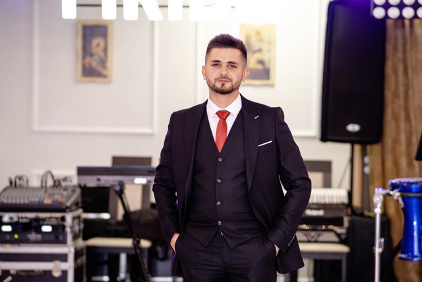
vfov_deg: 10.7
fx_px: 1501
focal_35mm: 128
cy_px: 141
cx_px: 211
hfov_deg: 16.0
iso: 1000
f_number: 2
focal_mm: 85
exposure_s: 1/200
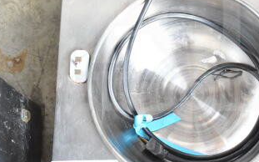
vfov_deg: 14.5
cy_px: 45
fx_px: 635
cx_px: 168
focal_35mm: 90
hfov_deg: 23.0
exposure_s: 1/100
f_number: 5
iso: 1600
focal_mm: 30
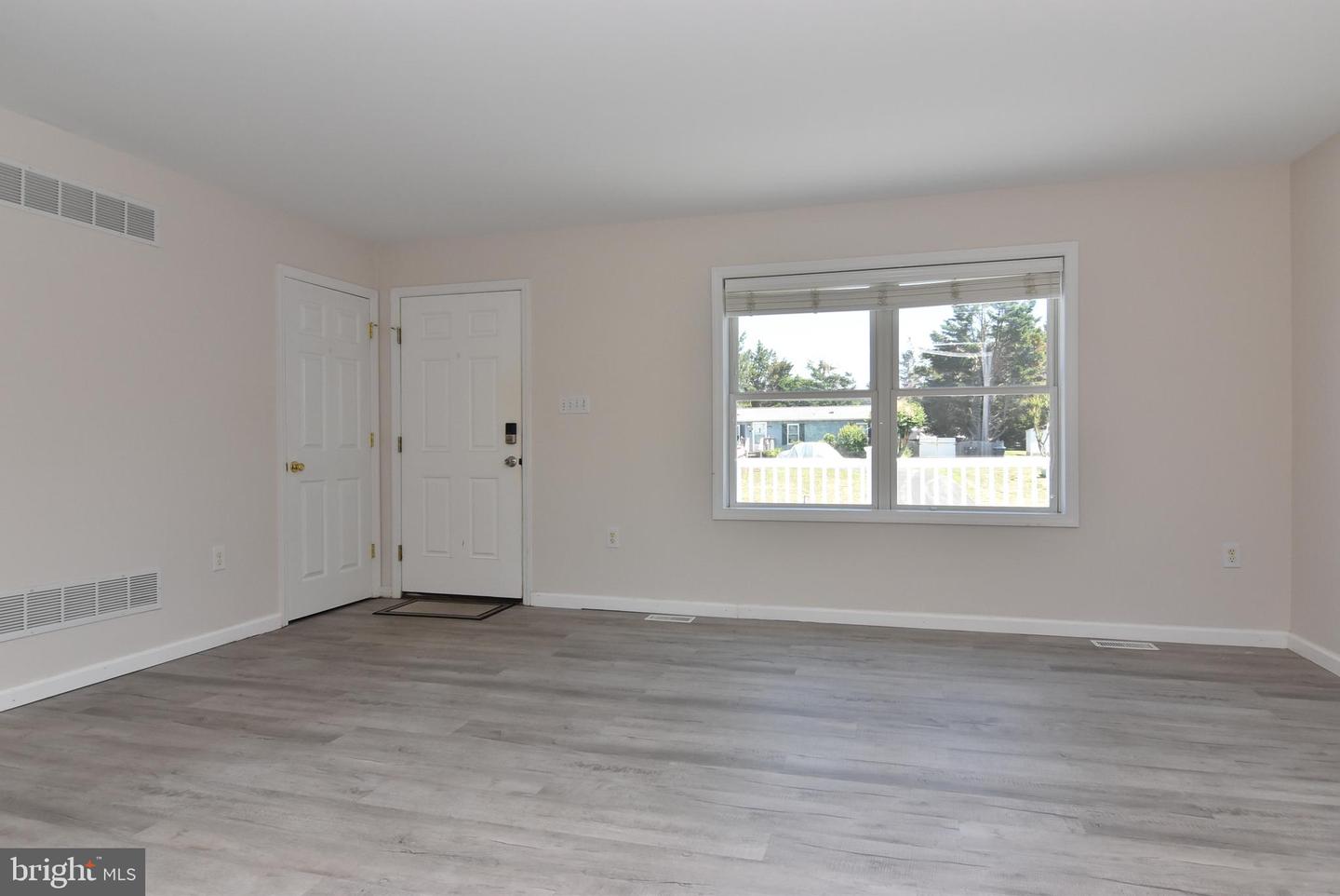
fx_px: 782
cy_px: 448
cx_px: 670
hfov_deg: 81.2
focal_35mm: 21
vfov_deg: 59.6
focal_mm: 14
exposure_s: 1/160
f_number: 9
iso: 800
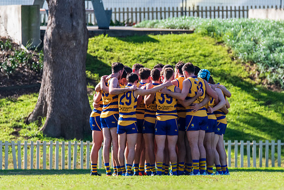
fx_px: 6472
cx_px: 173
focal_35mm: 820
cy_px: 104
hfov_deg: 2.5
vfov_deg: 1.7
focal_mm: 600
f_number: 6.3
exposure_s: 1/1600
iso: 1400
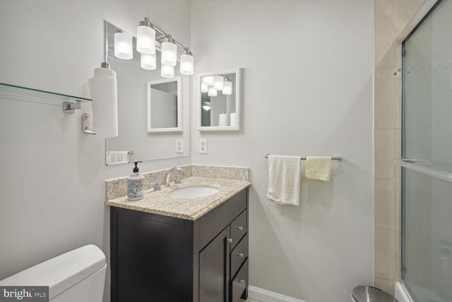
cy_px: 151
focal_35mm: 16
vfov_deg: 73.7
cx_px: 226
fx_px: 201
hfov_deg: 96.7
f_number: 8
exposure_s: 1/30
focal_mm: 16
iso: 400
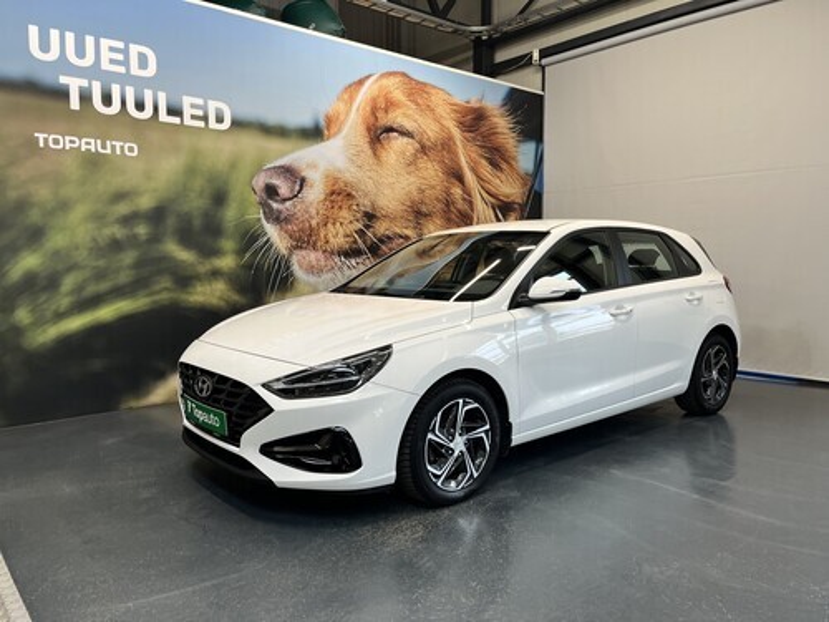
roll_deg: +1.3
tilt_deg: -4.5
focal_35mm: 26
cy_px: 311
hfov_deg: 67.3
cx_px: 414
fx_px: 623
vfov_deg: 53.1
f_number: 1.6
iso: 80
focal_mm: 5.1
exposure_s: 1/121
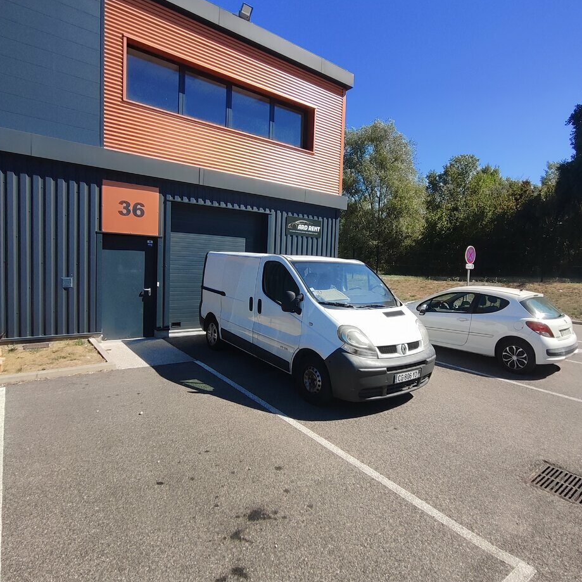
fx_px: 304
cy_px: 292
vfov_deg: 87.4
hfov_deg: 87.4
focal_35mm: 16
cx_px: 299
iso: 51
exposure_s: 1/1246
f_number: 2.2
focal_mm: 1.66
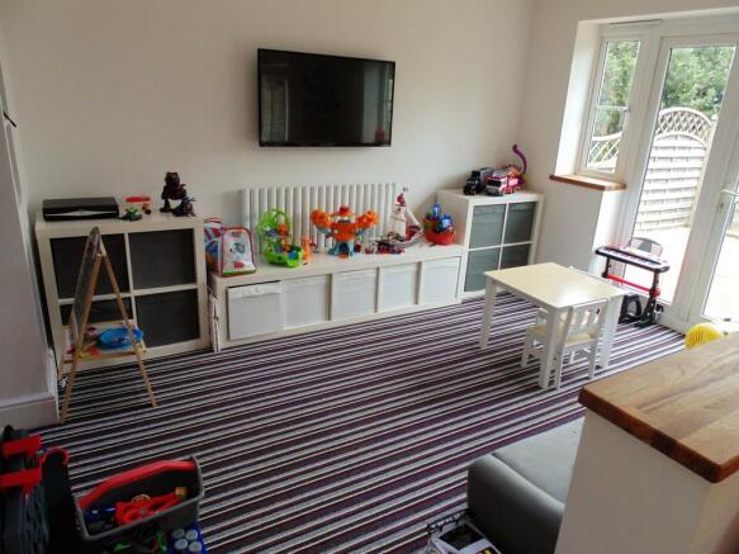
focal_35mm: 22
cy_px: 277
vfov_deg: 61.1
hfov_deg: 76.4
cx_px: 370
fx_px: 470
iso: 200
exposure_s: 1/40
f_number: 3.1
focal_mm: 4
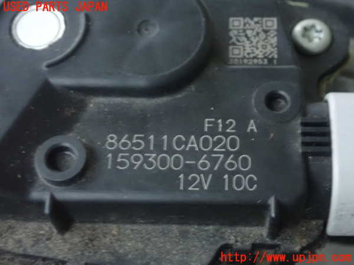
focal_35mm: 70
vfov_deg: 21.0
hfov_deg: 27.8
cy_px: 132
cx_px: 177
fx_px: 716
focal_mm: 12.6
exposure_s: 1/6
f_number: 4
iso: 1600
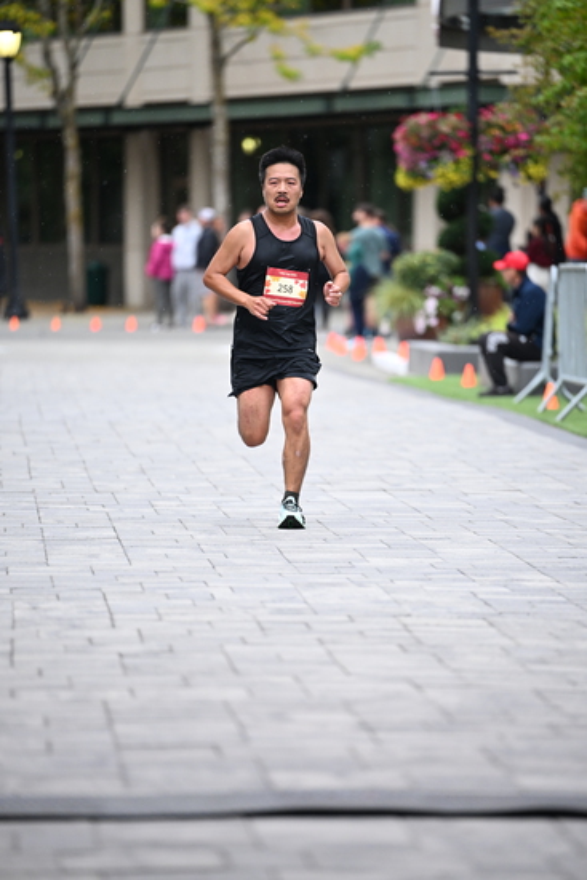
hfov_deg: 6.9
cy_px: 440
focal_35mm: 200
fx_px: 4888
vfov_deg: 10.3
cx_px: 294
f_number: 2.8
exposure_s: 1/1250
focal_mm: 200
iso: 1250
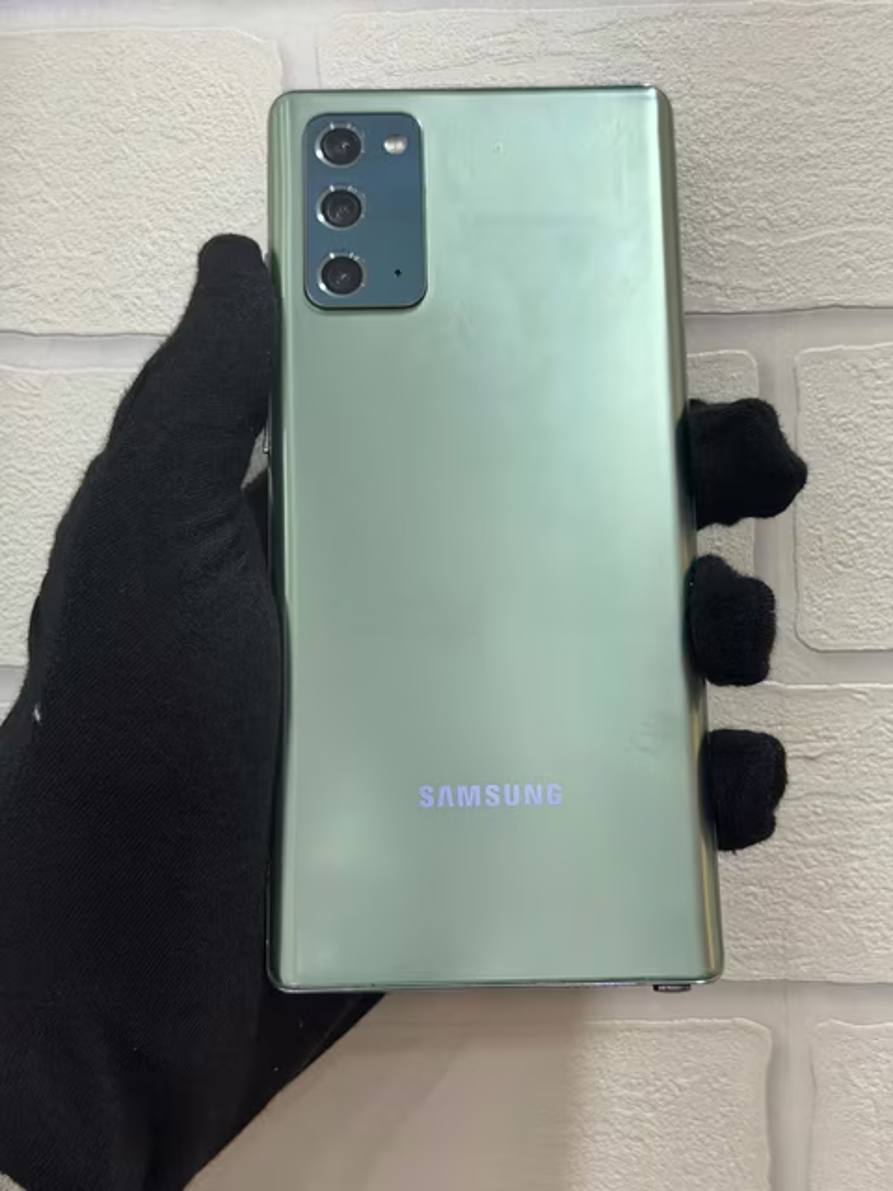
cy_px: 596
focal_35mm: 48
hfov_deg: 30.3
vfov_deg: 39.7
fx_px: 1651
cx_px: 446
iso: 64
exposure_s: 1/50
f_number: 1.78
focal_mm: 6.76
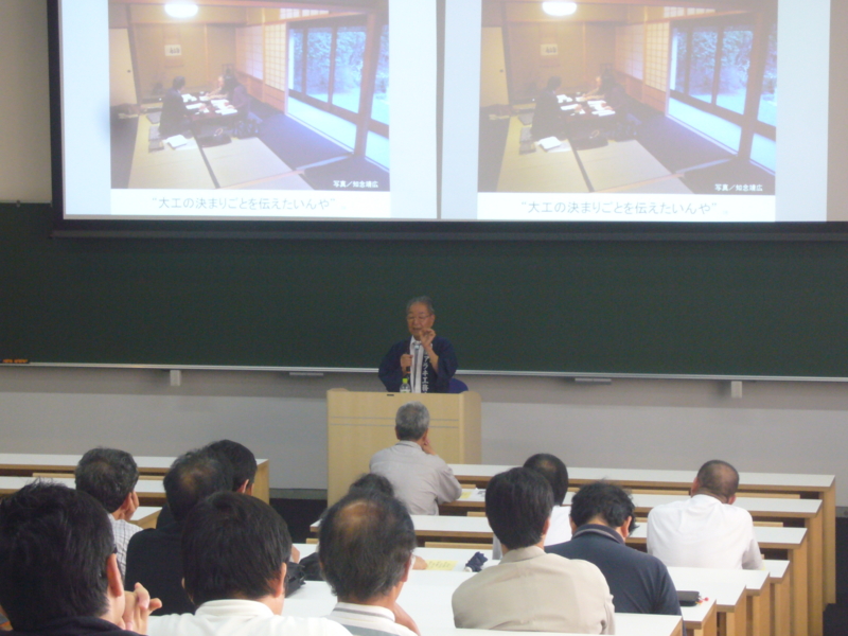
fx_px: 2499
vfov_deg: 14.5
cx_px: 424
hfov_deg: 19.3
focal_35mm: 102
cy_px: 318
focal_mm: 16.8
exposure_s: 1/13
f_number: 5.6
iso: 200
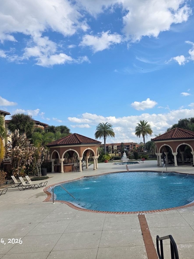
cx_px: 123
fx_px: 232
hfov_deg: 45.0
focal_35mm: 31
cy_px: 130
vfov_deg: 58.4
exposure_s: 1/5608
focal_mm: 6.3
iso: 80
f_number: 1.7
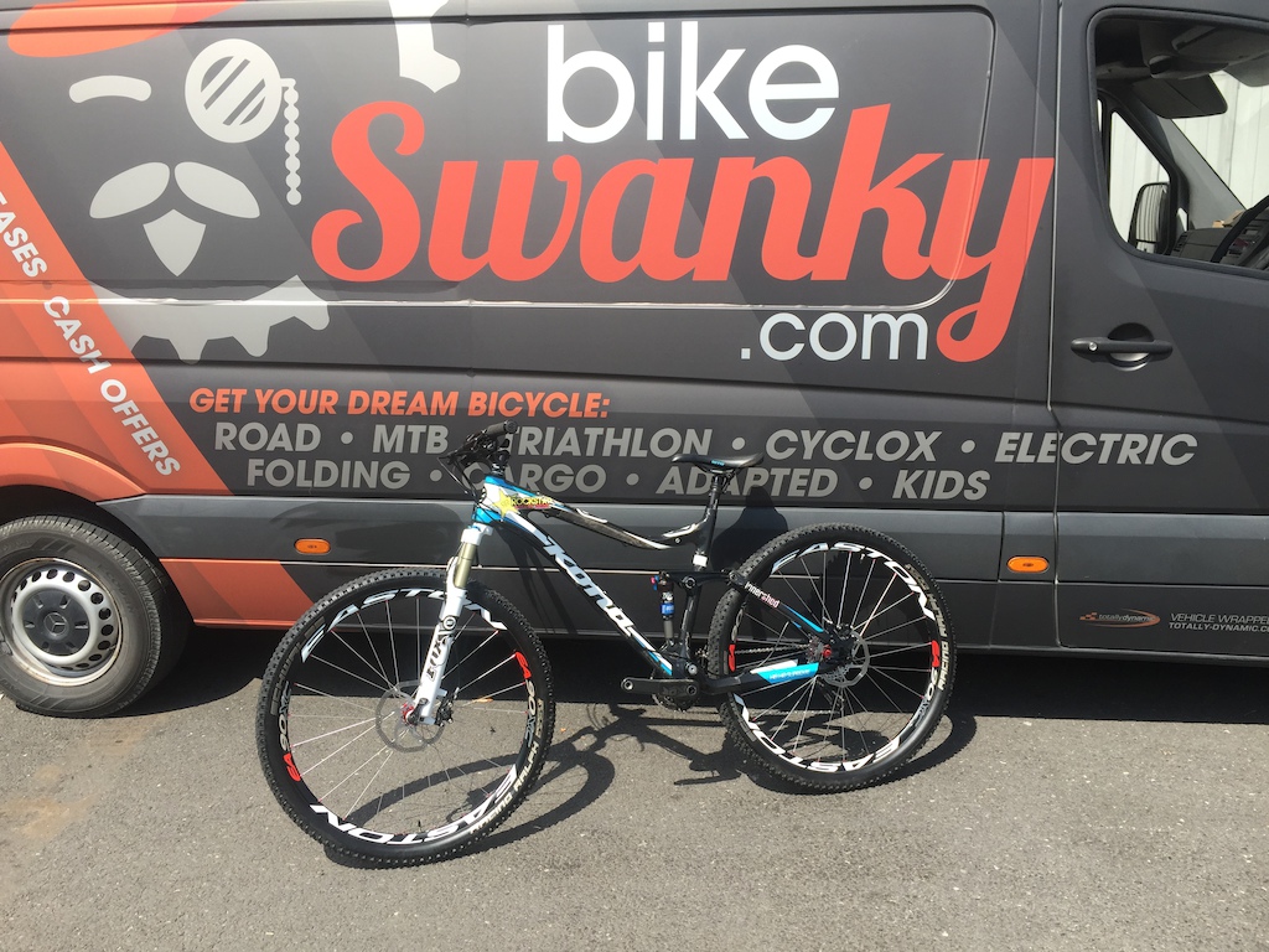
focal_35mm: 29
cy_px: 476
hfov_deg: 61.7
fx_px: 1063
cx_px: 634
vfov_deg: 48.2
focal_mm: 4.15
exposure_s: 1/1014
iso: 32
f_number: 2.2
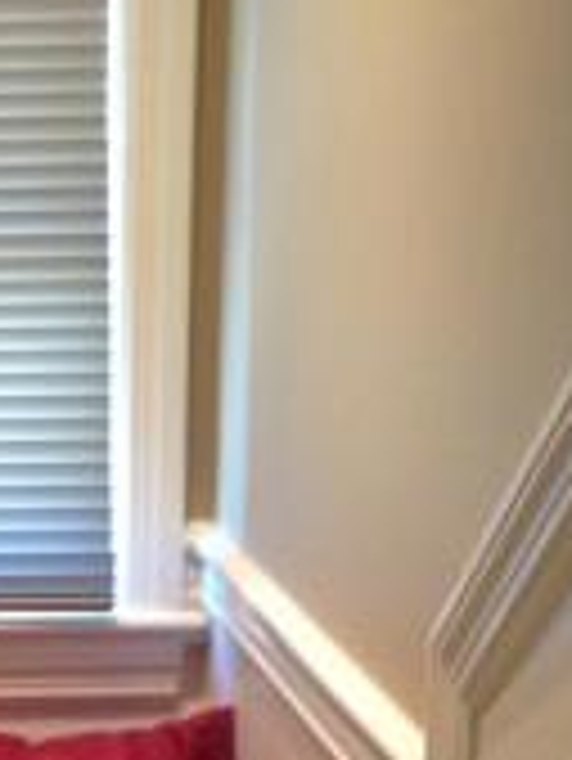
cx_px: -315
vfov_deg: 13.0
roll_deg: +0.8
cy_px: 791
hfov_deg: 9.6
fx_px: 3301
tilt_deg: -9.1
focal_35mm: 150
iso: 100
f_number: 2.4
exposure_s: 1/20
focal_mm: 4.12
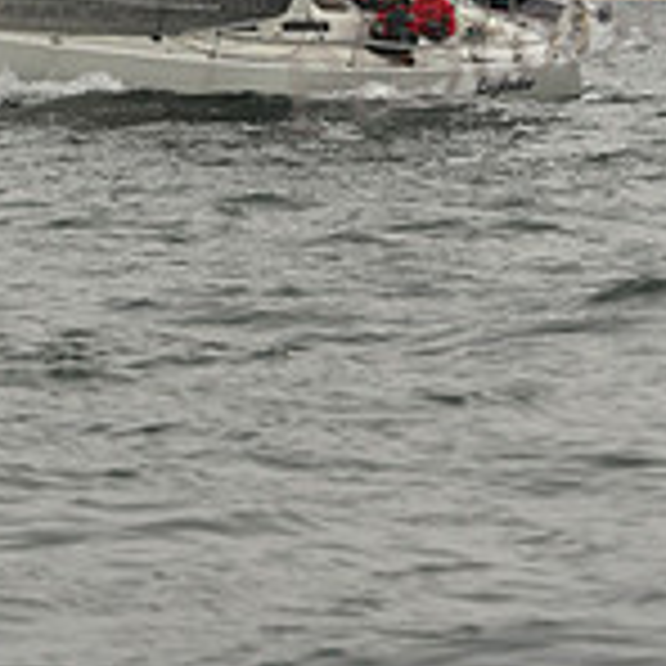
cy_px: -603
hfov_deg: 3.9
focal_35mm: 449
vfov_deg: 3.9
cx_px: 47
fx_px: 9773
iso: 320
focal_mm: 135
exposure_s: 1/800
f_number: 9
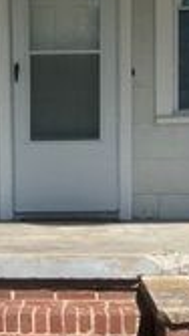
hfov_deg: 10.7
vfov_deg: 18.9
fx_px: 1006
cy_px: 198
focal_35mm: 113
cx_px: 44
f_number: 1.5
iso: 50
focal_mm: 5.7
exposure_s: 1/6579
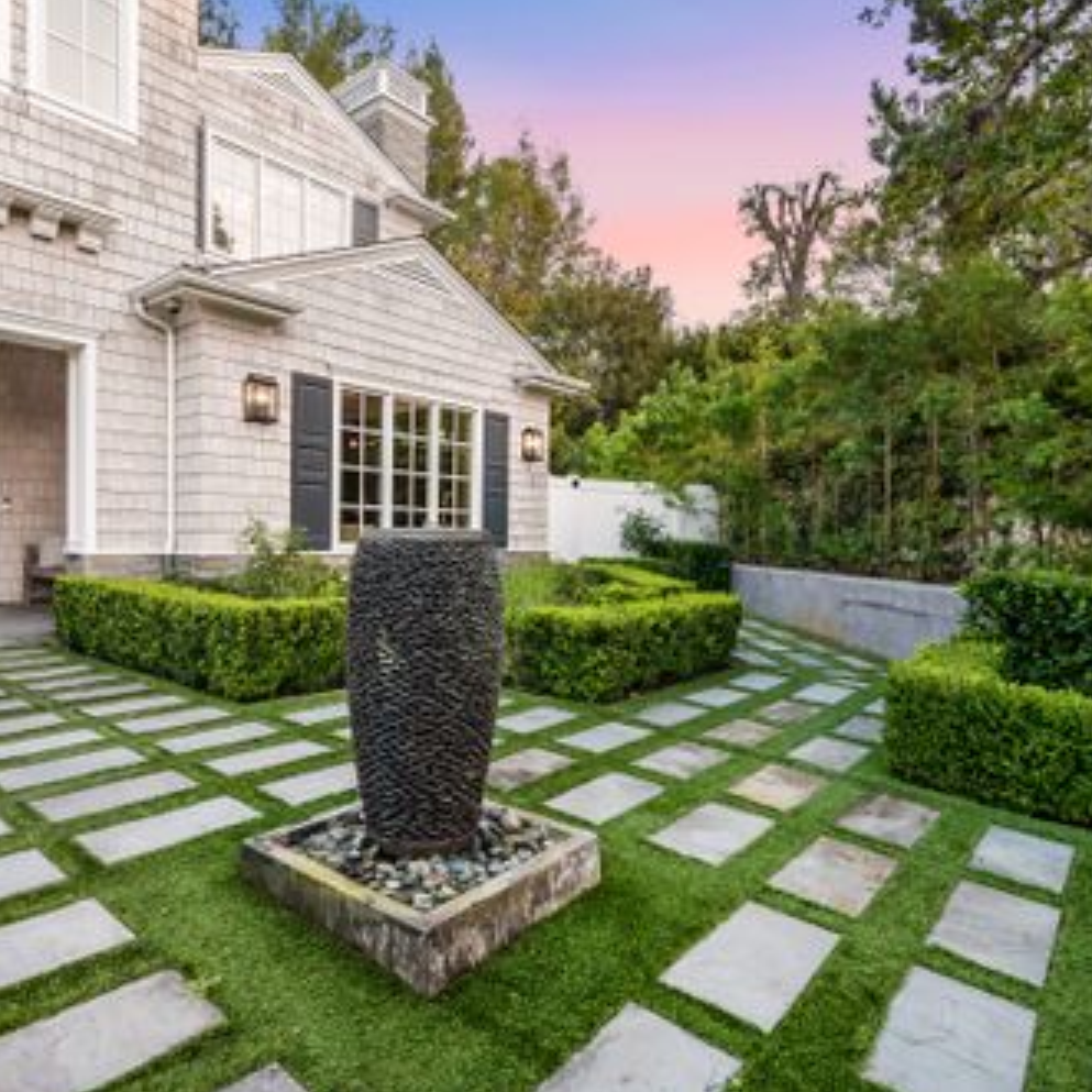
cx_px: 465
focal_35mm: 21
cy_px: 536
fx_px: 749
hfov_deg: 71.7
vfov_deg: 72.1
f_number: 8
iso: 640
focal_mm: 16
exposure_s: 1/50
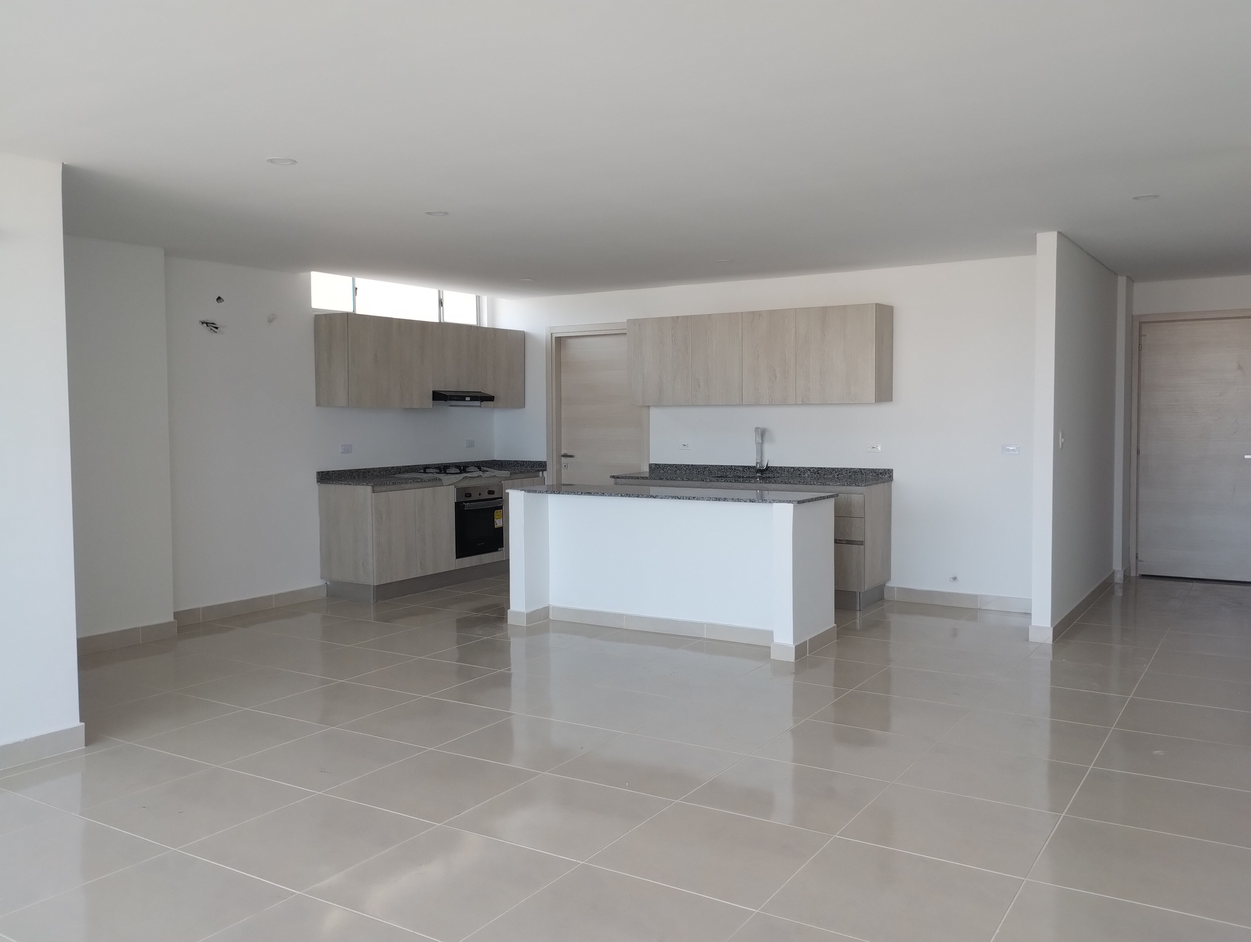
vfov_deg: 49.9
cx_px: 626
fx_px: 1013
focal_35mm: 28
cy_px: 471
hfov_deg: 63.4
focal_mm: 4.27
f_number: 1.8
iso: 211
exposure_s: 1/60
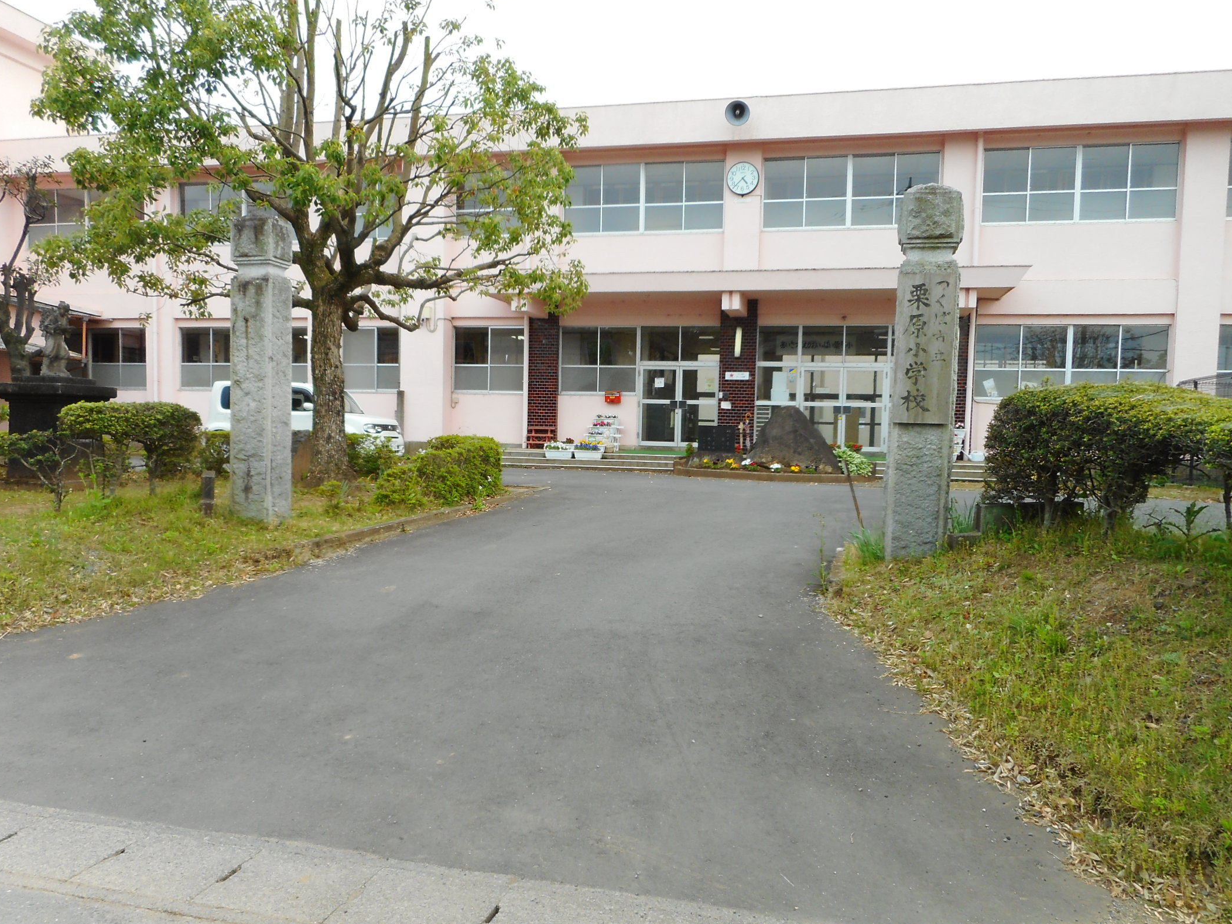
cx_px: 592
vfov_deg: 51.3
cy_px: 494
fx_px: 961
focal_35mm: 27
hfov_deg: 65.3
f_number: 3.7
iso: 80
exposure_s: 1/100
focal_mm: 4.5
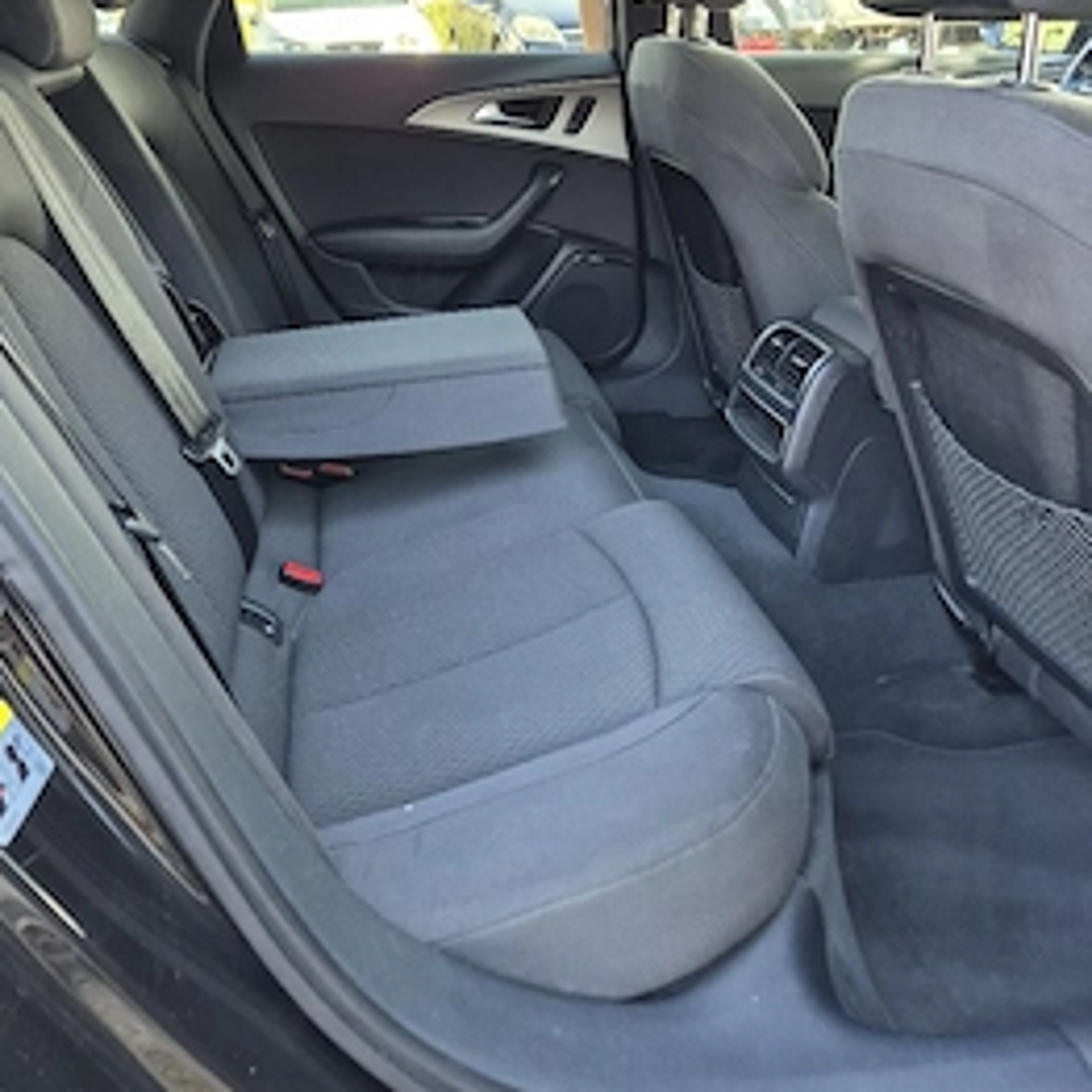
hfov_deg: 52.4
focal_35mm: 31
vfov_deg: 51.3
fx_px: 1106
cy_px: 338
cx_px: 483
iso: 160
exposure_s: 1/100
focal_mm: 5.4
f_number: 1.8
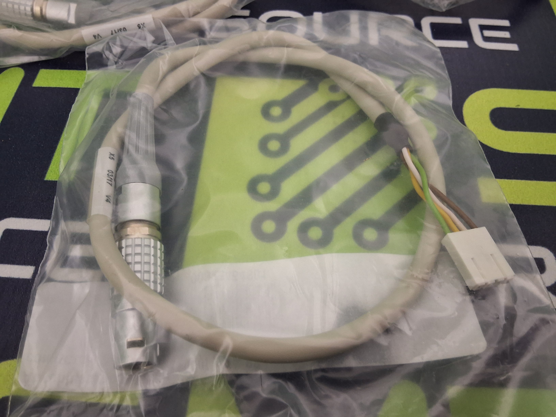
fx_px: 450
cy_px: 208
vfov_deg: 49.7
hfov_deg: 63.4
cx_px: 278
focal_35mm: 28
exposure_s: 1/24
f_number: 1.9
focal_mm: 2.91
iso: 320
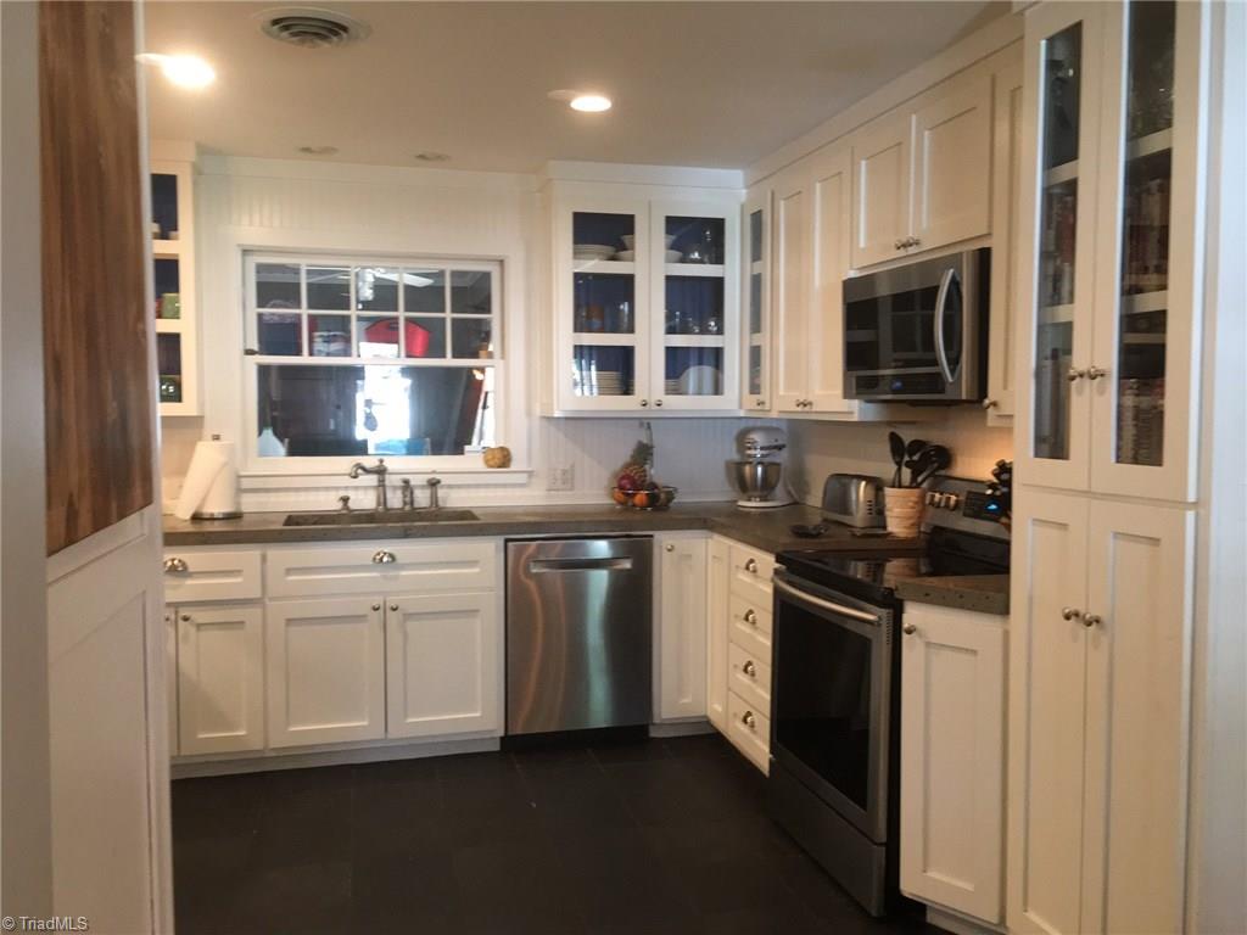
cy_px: 468
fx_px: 1045
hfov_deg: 61.7
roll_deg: +0.8
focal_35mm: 29
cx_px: 624
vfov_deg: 48.2
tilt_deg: -3.9
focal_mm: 4.15
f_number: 2.2
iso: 200
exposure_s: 1/24
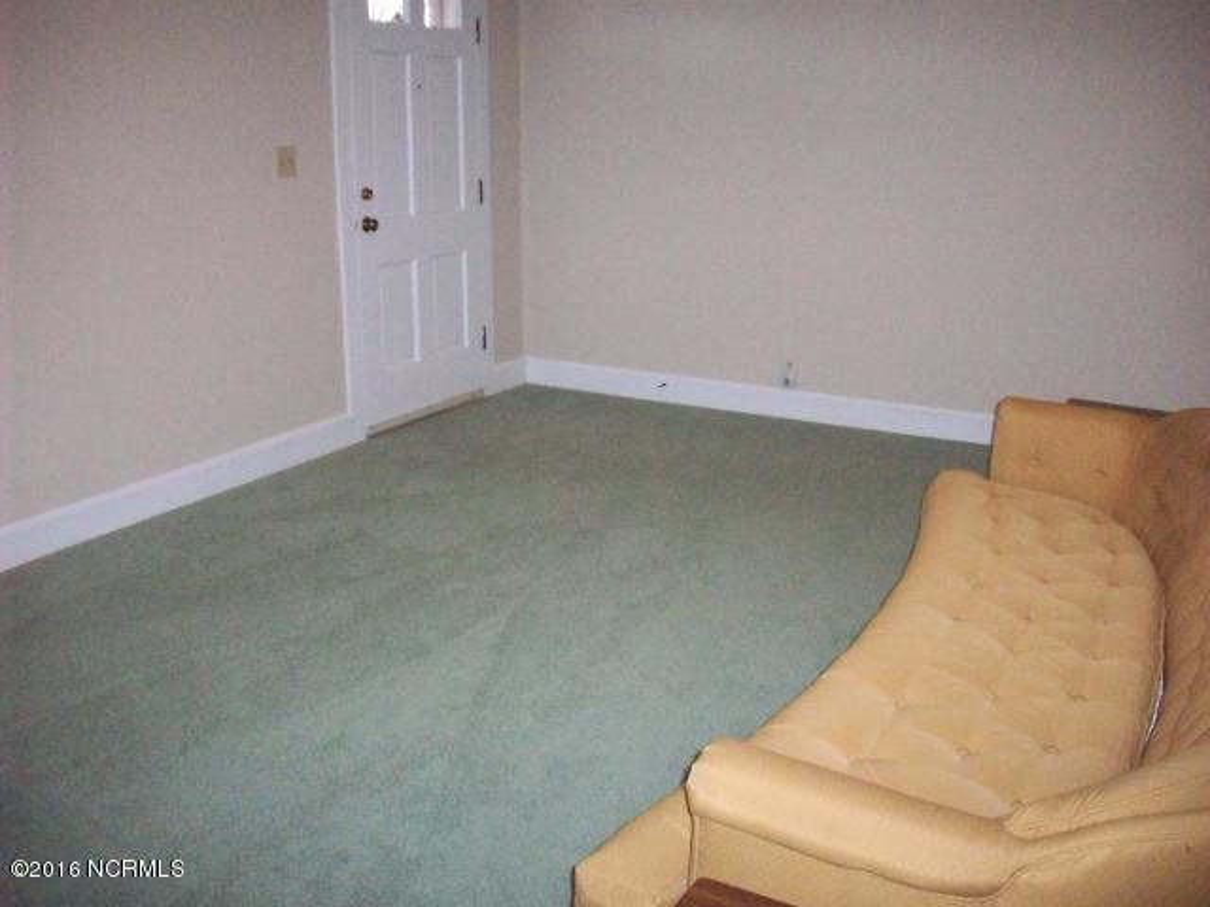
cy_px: 454
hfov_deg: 50.1
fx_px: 1293
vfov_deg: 38.7
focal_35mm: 37
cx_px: 605
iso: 800
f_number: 2.8
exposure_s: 1/128
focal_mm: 6.2
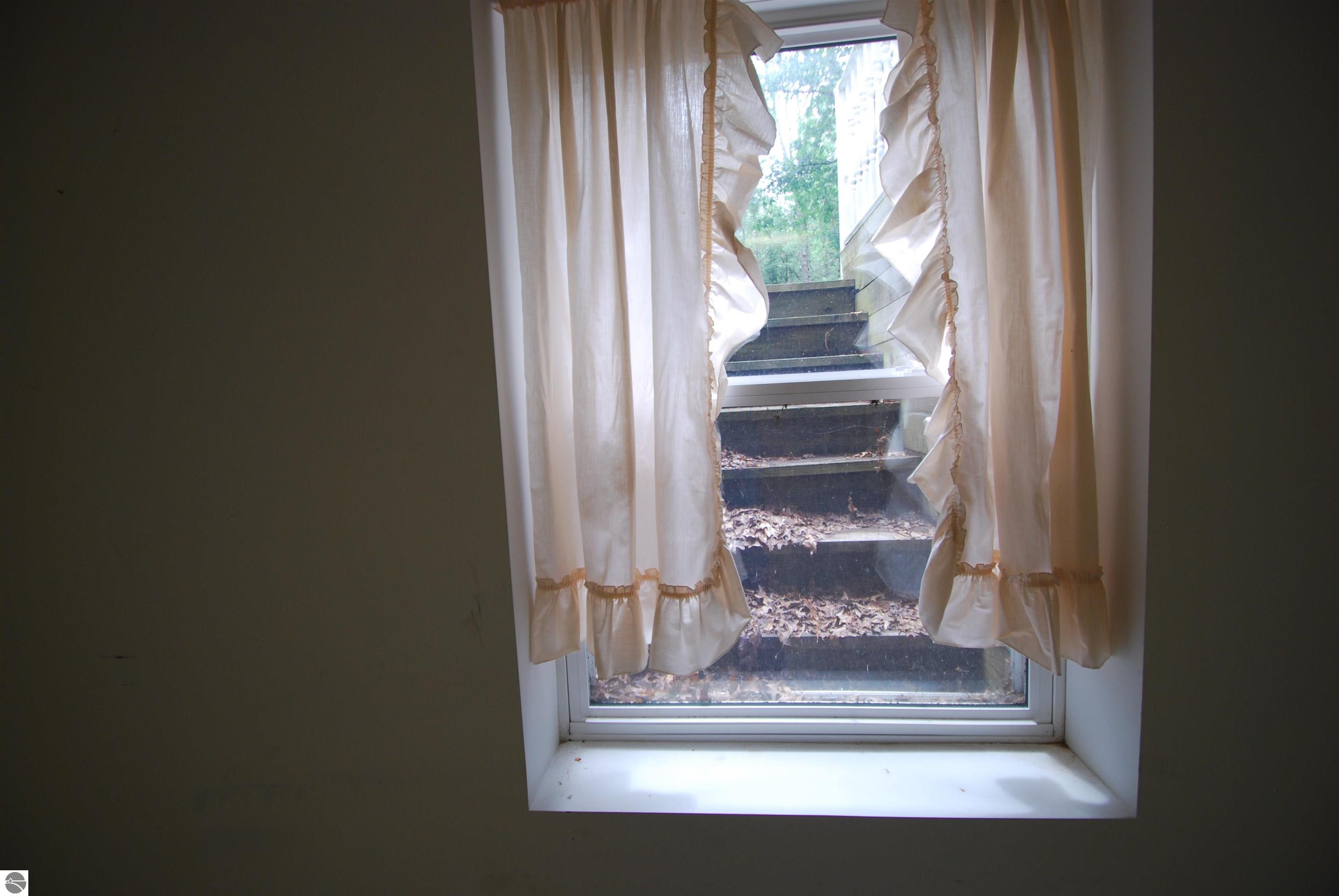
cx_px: 670
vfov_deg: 77.5
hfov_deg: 100.3
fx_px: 559
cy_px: 448
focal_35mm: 15
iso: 200
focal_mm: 10
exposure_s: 1/60
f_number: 4
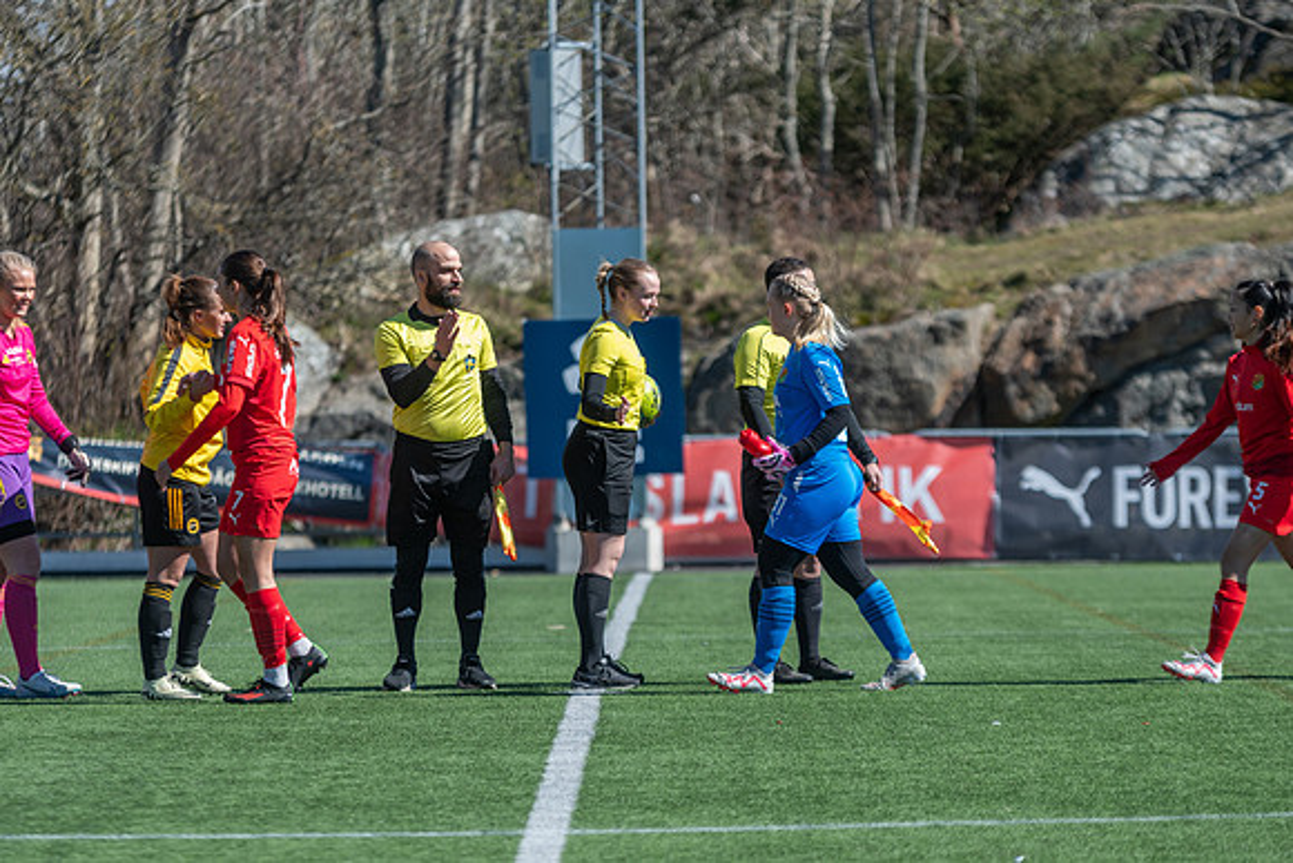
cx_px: 646
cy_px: 432
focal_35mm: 243
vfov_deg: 5.7
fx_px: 8732
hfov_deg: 8.5
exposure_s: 1/2000
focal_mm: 160
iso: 180
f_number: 3.2
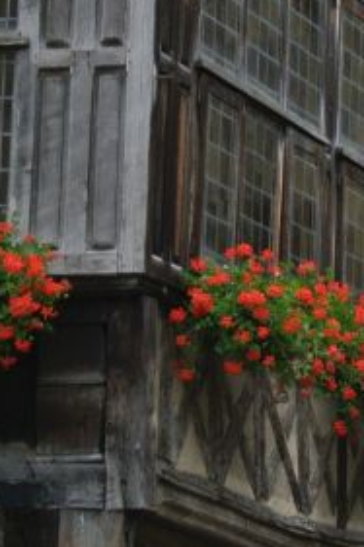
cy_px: 218
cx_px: 675
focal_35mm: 223
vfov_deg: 9.2
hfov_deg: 6.0
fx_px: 3386
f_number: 5
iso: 200
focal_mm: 22.7
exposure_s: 1/100
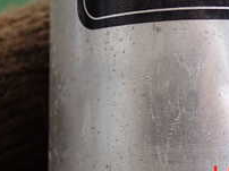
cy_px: -63
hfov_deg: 17.4
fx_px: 747
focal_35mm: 113
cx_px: 129
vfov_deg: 12.6
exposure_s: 1/60
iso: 200
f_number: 2.7
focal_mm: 6.83
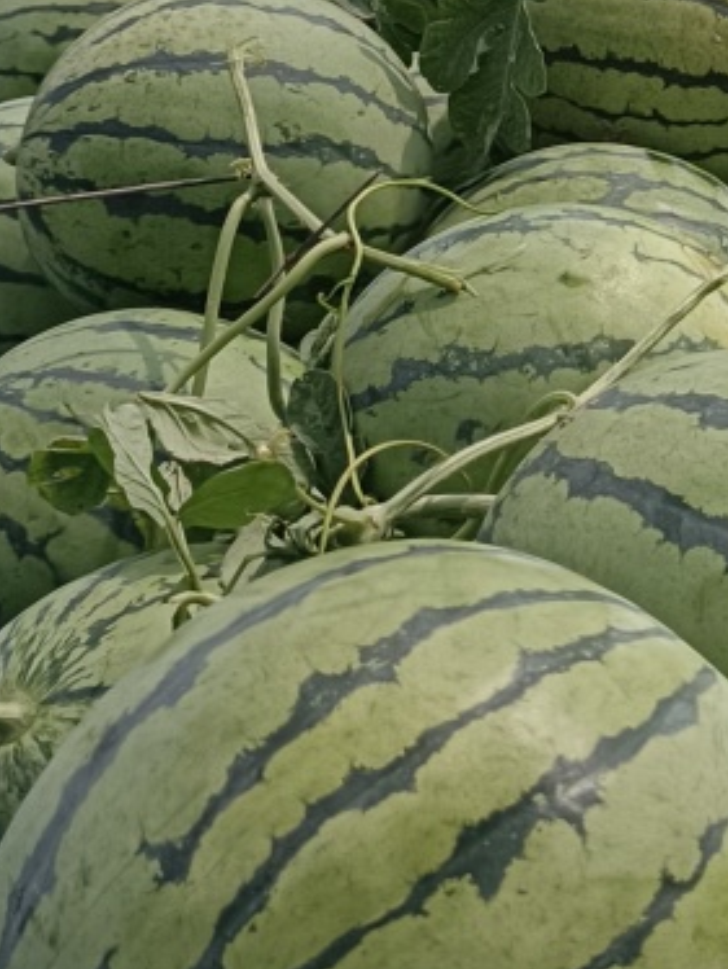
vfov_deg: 24.4
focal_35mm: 77
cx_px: 876
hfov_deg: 18.2
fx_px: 2157
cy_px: 38
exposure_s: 1/952
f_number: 1.9
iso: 100
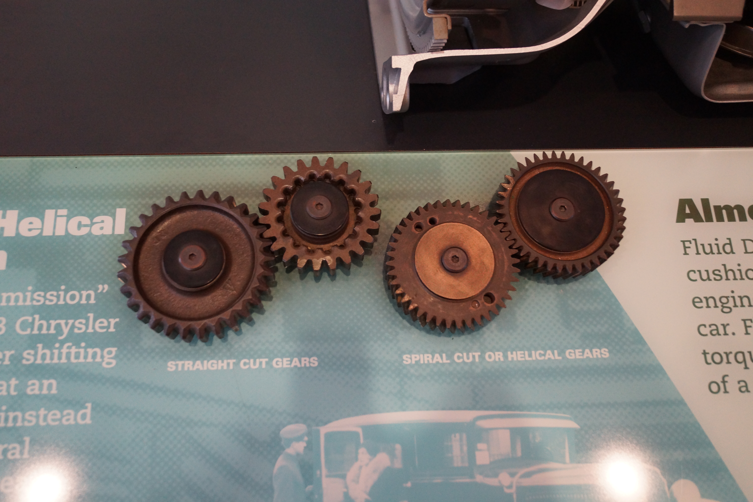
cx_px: 376
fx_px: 690
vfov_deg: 40.0
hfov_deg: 57.2
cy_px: 251
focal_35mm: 33
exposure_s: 1/60
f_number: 4
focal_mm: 22
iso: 1250
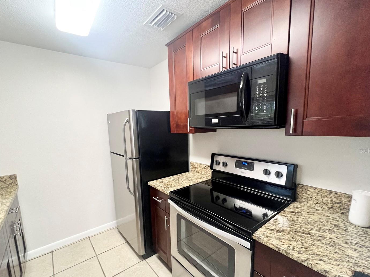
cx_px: 172
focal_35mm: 15
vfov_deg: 81.6
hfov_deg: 98.0
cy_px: 150
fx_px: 160
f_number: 1.8
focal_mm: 1.57
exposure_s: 1/60
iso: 250
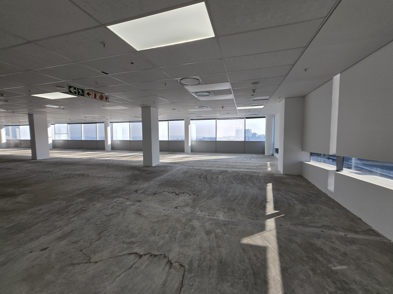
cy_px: 147
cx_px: 196
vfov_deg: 89.9
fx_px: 148
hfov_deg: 106.2
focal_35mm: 13
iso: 25
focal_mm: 1.7
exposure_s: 1/106
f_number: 2.2
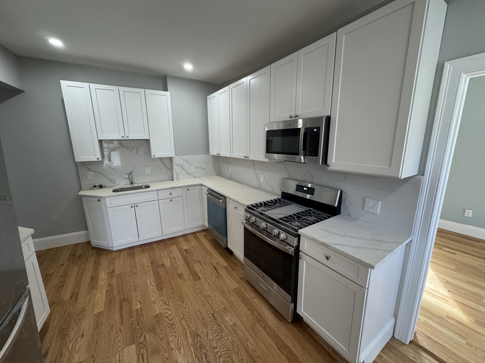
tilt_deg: -11.3
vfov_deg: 85.7
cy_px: 182
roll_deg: +0.0
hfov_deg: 102.1
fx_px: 196
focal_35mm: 14
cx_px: 242
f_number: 2.2
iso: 250
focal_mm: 2.22
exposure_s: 1/120
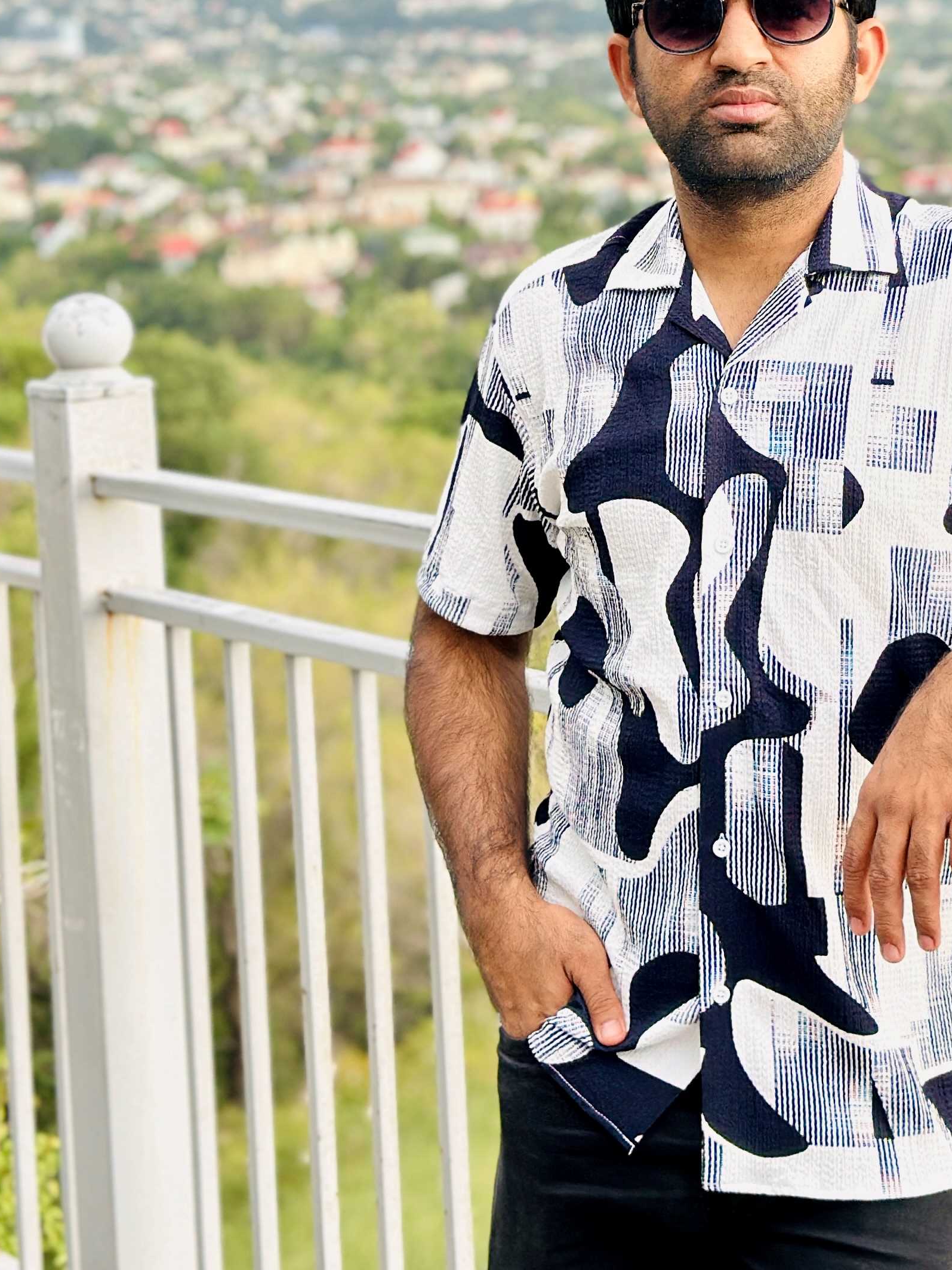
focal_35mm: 91
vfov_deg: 21.3
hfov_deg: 16.1
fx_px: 3337
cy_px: 238
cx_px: 809
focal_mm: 6.86
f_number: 1.78
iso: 80
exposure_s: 1/215
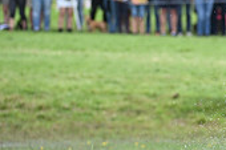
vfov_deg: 2.0
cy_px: -15
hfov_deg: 3.0
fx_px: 4284
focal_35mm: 683
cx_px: 364
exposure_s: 1/1600
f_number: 5
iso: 800
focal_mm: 200
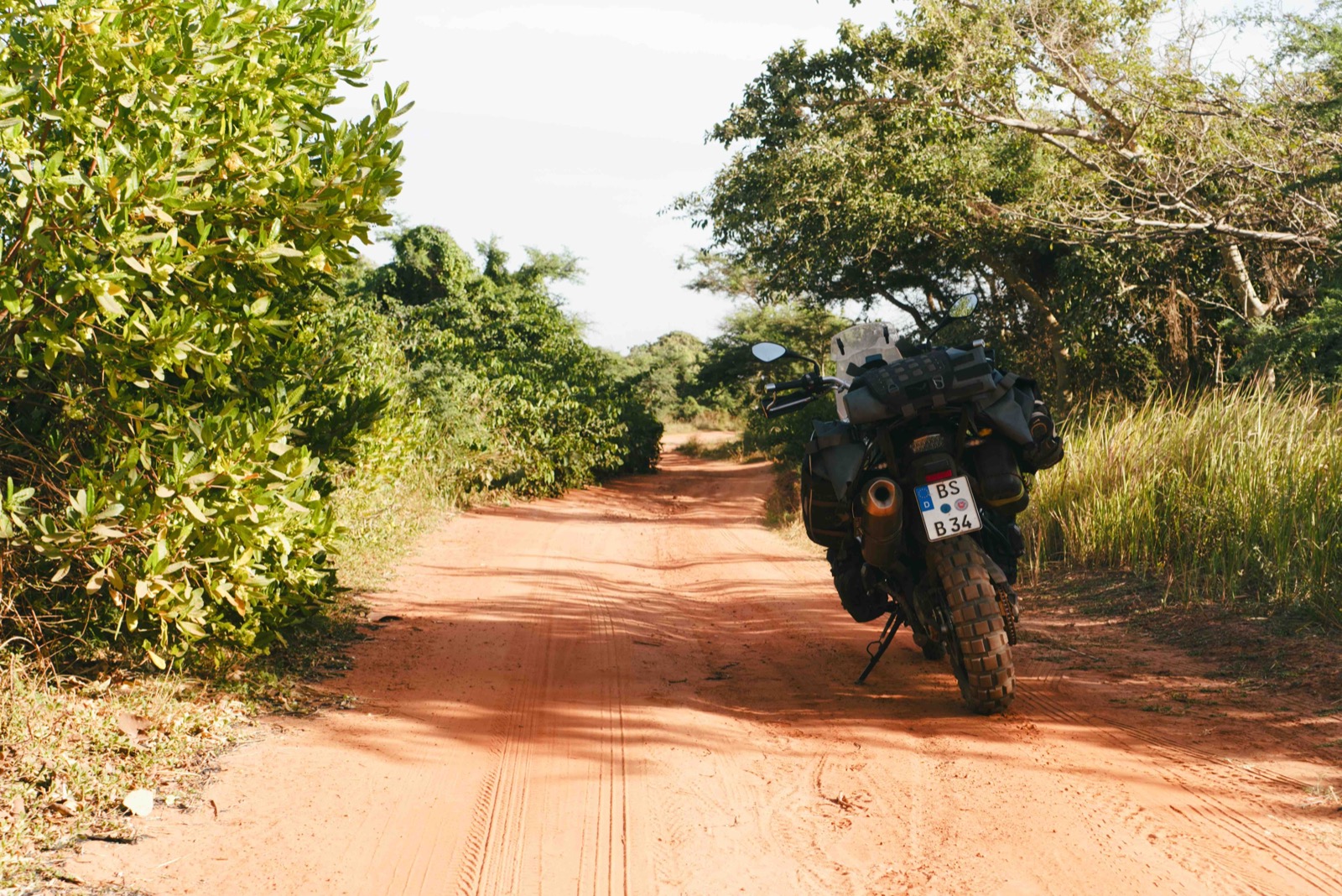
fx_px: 1846
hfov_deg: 40.0
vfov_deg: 27.3
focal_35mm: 50
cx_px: 671
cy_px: 448
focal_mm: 33
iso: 100
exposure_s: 1/320
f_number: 5
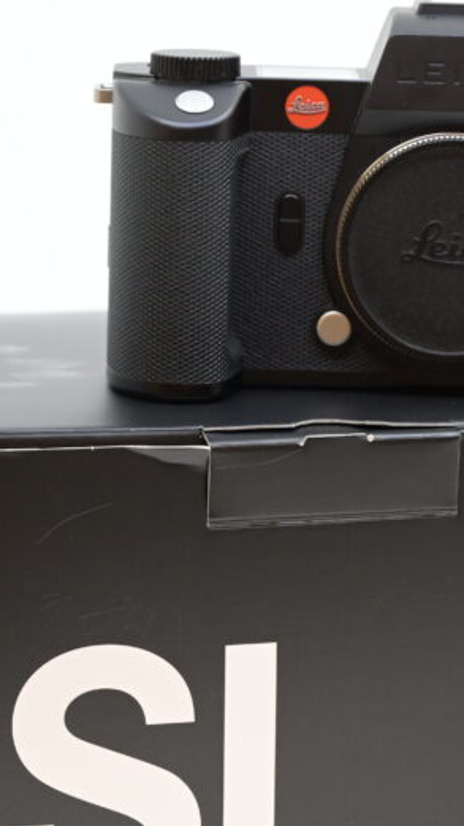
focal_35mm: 173
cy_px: 453
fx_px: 3785
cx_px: 293
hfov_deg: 7.0
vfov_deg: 12.4
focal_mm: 84
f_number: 6.3
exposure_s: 1/250
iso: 1600
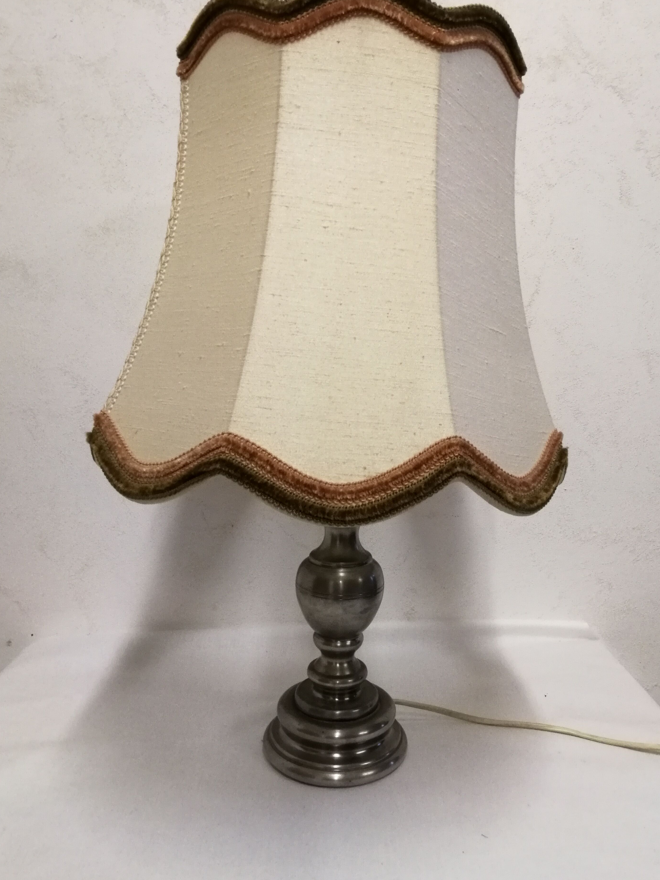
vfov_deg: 65.3
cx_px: 353
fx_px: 686
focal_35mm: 27
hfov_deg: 51.3
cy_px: 416
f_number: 2.2
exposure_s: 1/50
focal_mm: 2.38
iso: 100
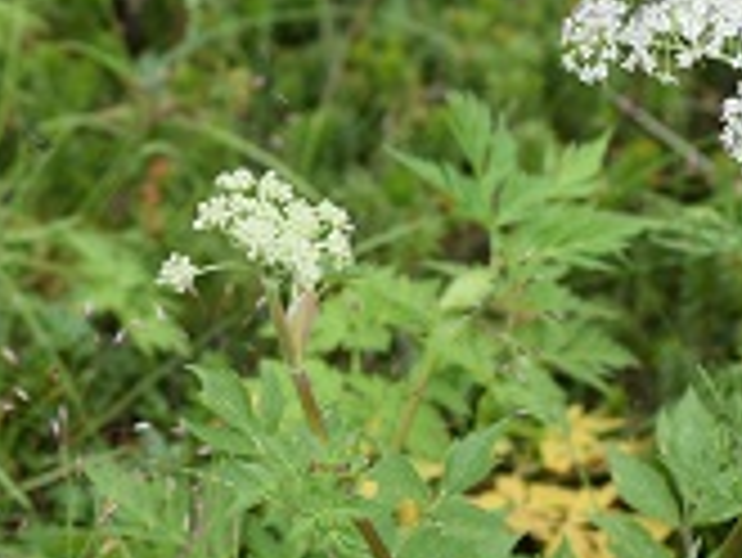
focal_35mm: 343
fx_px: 7358
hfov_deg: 5.8
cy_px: 274
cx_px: 382
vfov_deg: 4.3
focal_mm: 82
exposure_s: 1/250
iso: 220
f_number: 8
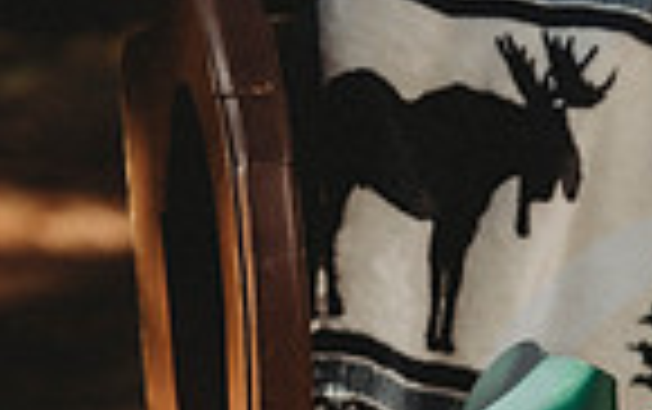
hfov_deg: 9.4
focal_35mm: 221
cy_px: 973
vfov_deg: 5.7
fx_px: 3932
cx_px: 594
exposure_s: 1/800
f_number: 2.8
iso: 100
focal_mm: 70
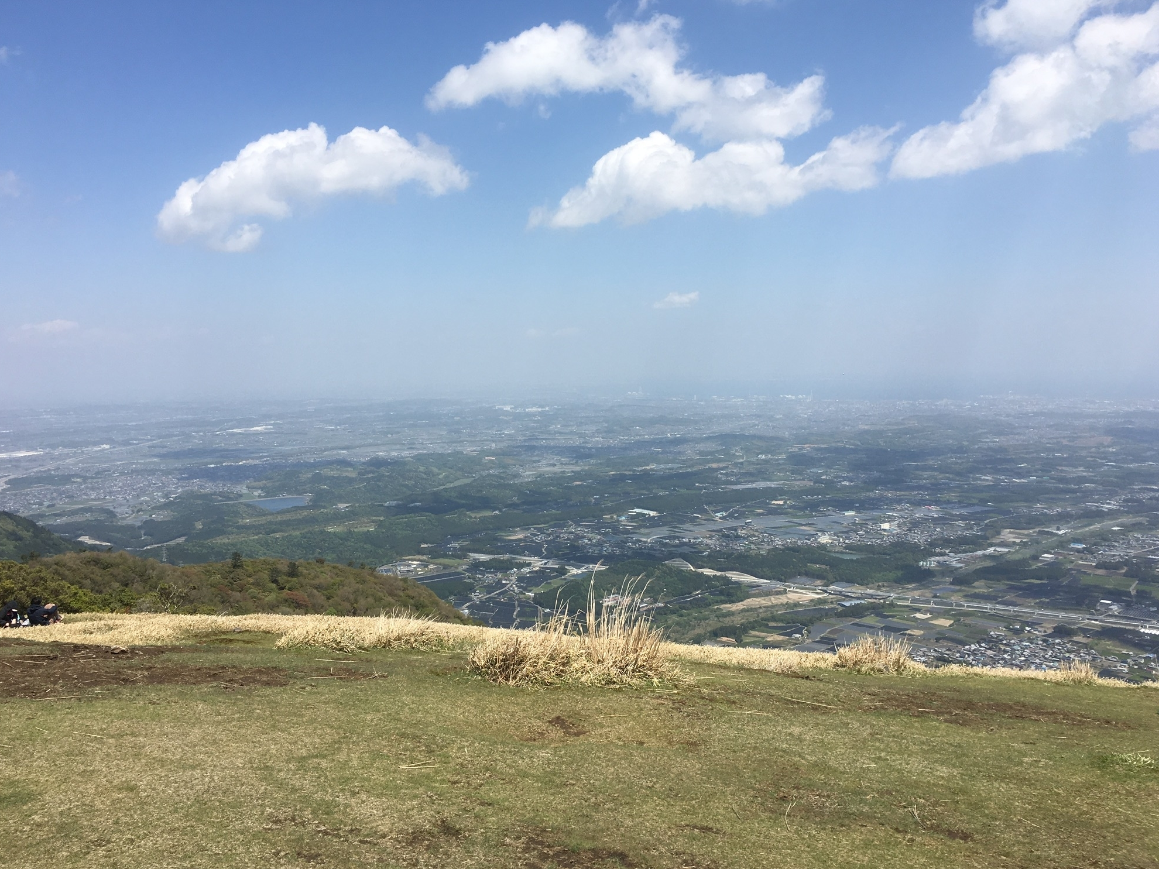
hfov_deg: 60.0
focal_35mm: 30
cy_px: 437
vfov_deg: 46.8
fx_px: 1004
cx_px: 582
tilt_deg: -5.7
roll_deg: +0.6
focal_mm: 4.15
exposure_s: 1/2024
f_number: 2.2
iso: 25
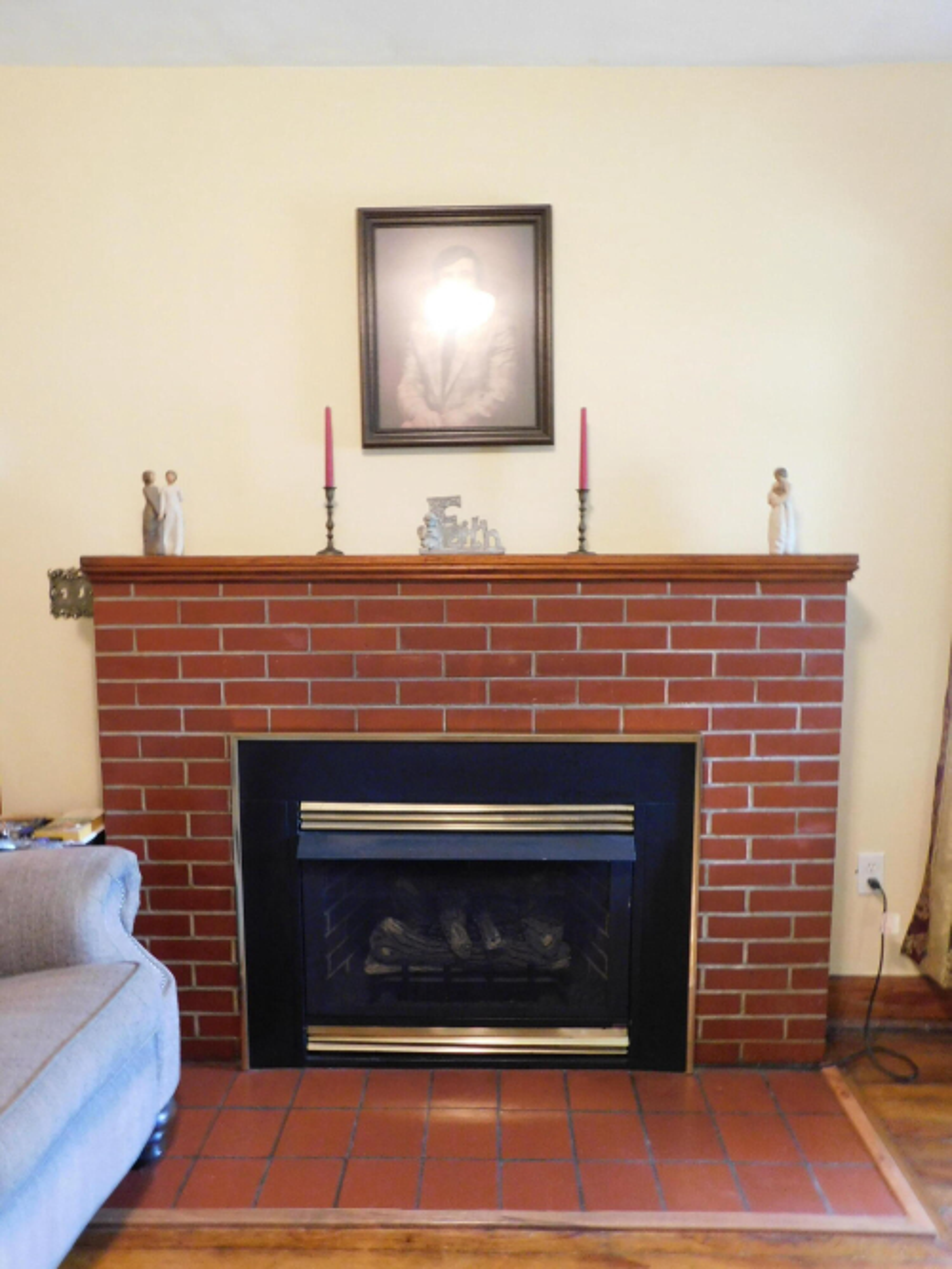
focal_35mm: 23
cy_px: 634
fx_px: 844
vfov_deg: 73.9
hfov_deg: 58.9
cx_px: 476
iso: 450
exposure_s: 1/8
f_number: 3
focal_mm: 4
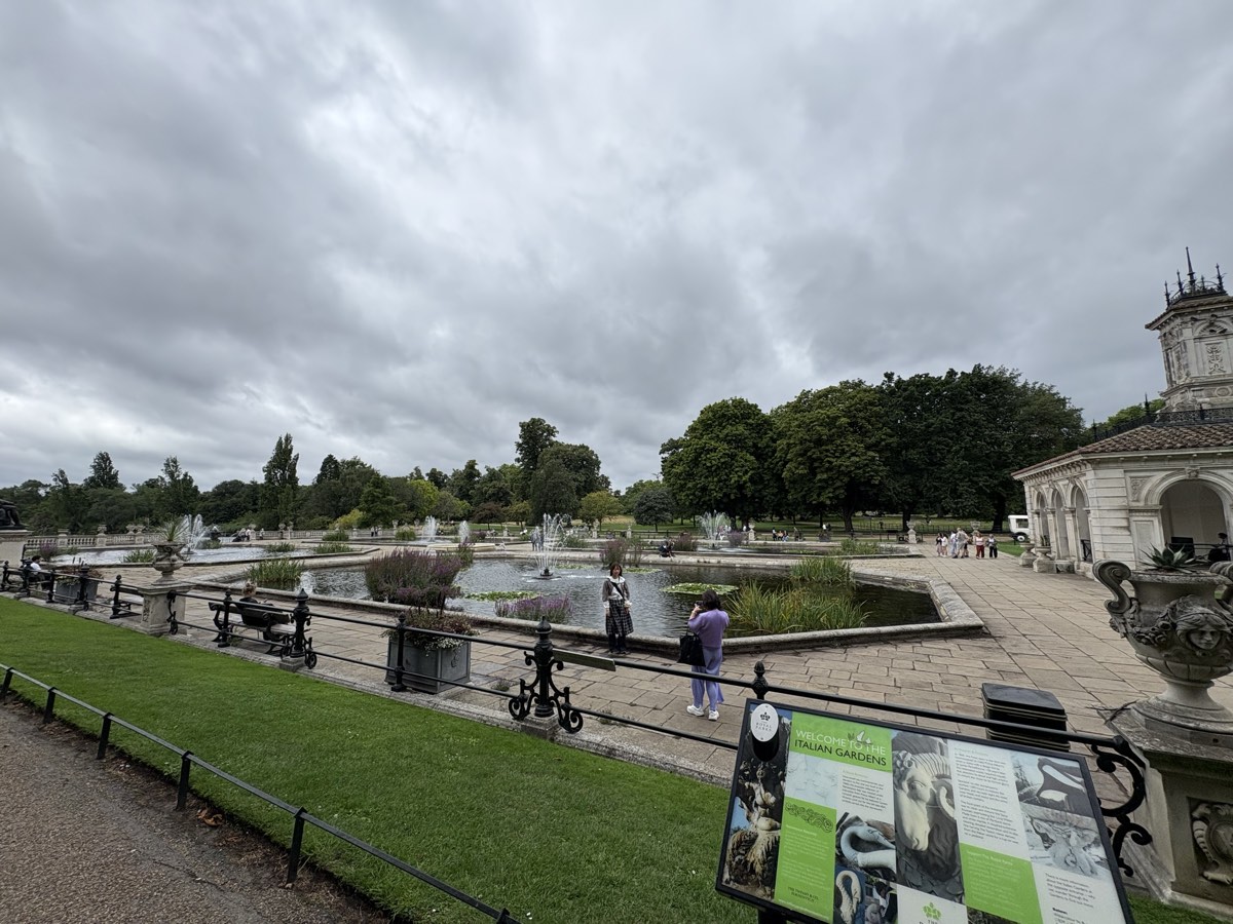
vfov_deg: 85.7
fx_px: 499
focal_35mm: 14
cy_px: 462
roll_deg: +0.3
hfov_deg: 102.1
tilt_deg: +7.4
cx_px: 616
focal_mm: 2.22
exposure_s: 1/1299
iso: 40
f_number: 2.2
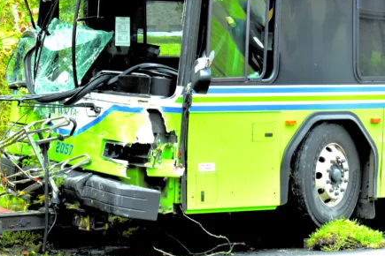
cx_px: 150
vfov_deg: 7.6
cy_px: 116
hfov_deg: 11.4
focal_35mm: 181
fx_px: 1936
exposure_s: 1/125
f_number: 14
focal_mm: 70
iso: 800
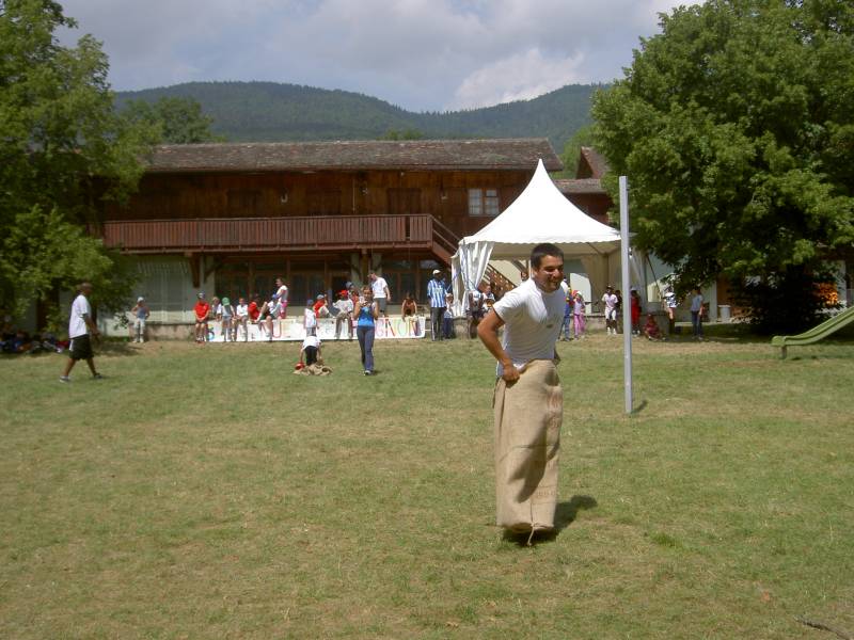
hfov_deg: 47.9
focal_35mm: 39
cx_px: 427
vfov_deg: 36.8
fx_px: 962
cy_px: 320
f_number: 4.7
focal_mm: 8
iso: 100
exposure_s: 1/800
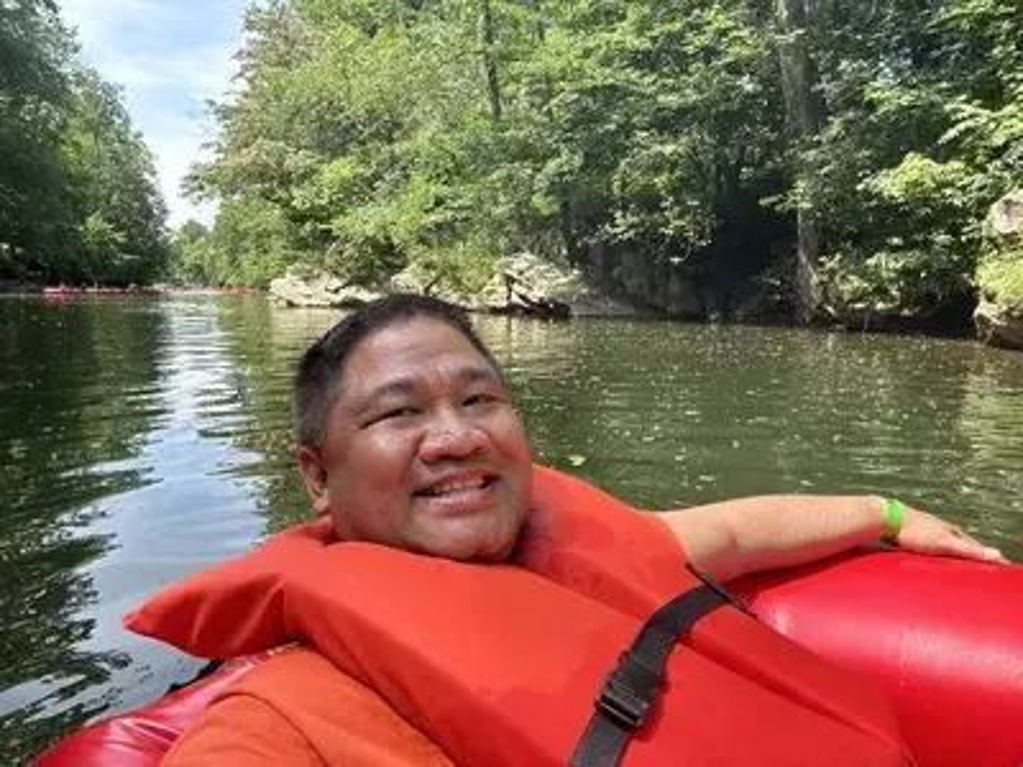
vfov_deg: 58.9
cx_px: 512
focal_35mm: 23
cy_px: 384
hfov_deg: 73.9
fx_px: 680
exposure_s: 1/266
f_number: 1.9
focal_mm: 2.69
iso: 25
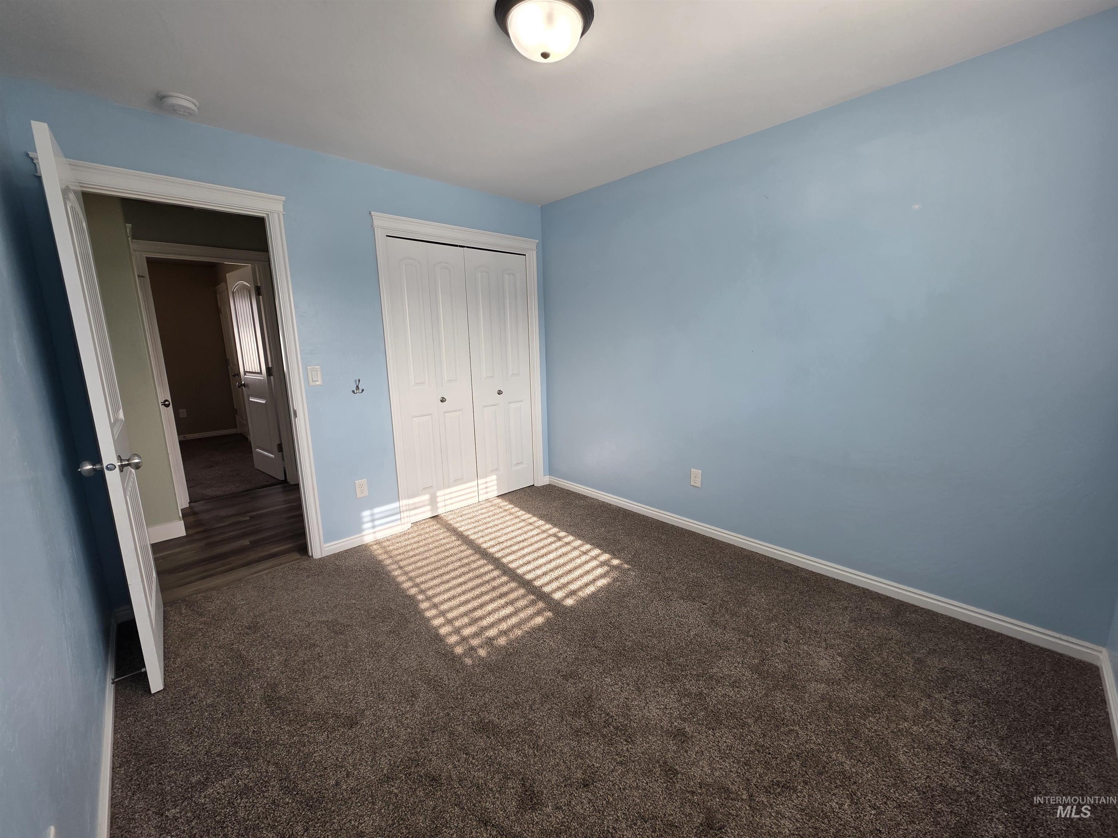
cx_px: 559
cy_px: 419
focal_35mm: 13
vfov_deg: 89.9
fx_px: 420
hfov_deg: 106.2
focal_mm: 2.2
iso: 40
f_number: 1.9
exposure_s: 1/120
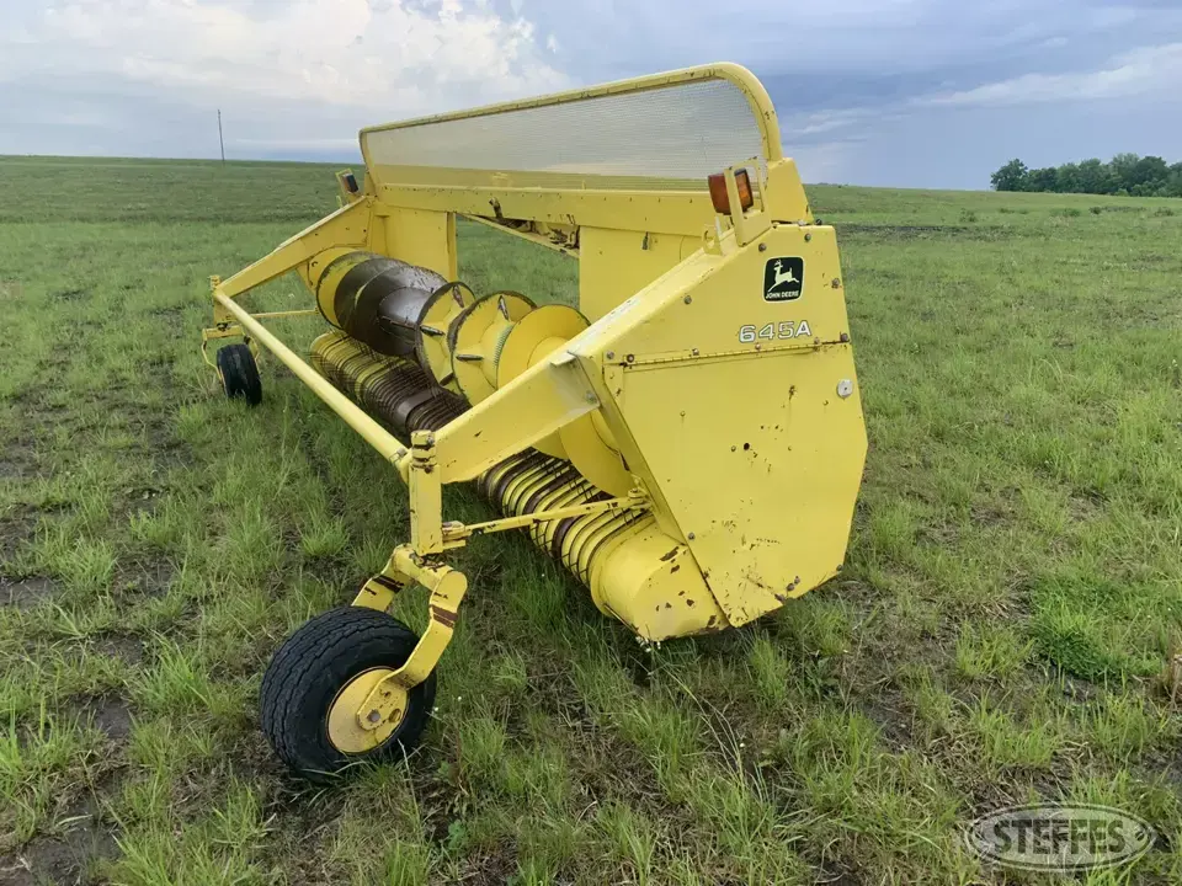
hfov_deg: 67.3
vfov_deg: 53.1
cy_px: 443
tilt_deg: -16.7
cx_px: 591
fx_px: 888
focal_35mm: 26
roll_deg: +0.5
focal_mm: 4.25
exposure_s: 1/534
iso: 25
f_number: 1.8
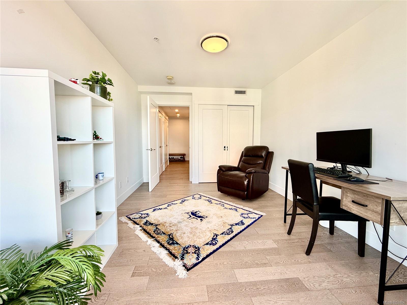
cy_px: 152
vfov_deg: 85.7
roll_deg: -0.1
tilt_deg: -5.0
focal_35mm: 14
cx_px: 204
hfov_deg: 102.1
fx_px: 165
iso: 64
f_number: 2.2
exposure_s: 1/120
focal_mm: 2.22
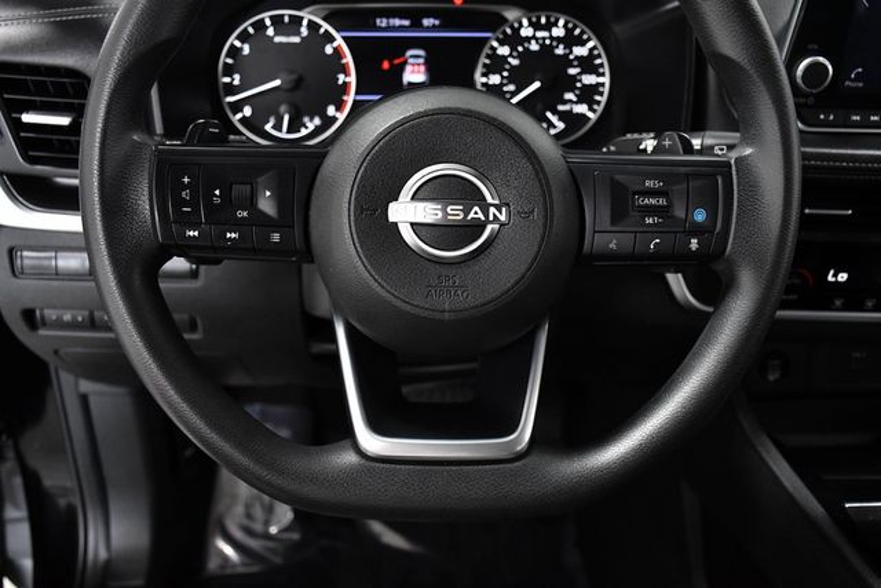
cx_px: 440
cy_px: 294
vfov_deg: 36.9
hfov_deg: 53.1
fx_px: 881
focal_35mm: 36
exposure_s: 1/250
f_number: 4
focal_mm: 24
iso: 2500
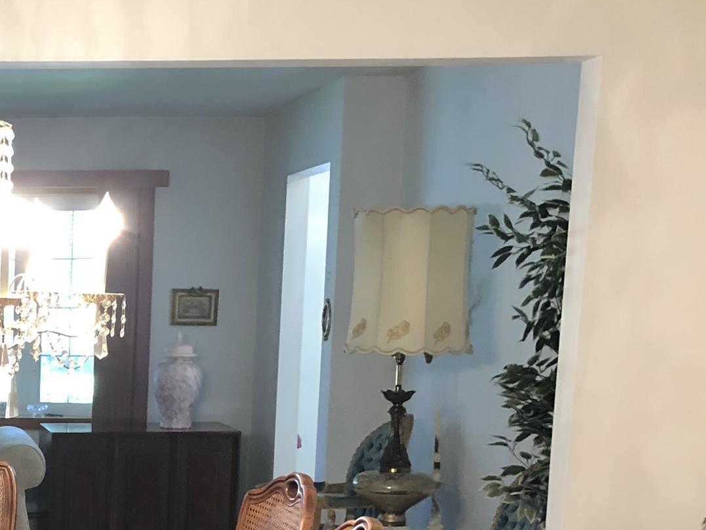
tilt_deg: -9.9
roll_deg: -0.6
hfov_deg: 23.0
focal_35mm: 78
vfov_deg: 18.2
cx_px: -139
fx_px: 1591
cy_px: 574
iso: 50
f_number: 1.8
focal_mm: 4
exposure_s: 1/15
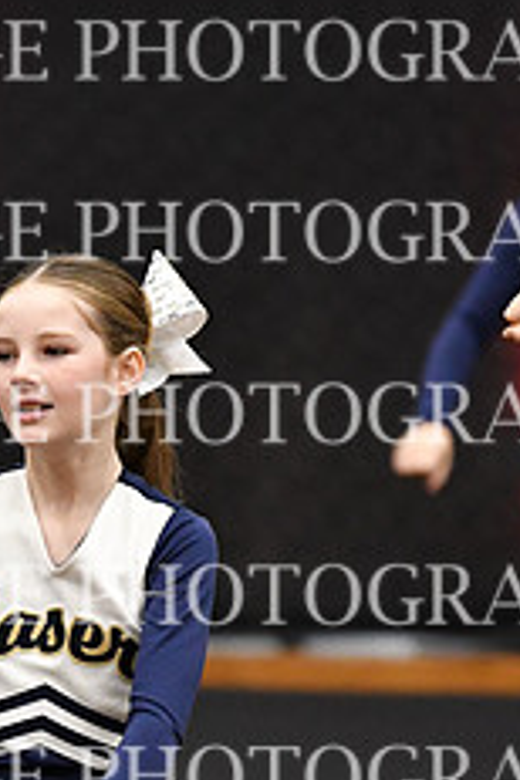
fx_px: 13454
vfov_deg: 3.3
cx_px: 52
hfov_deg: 2.2
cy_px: 685
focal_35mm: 621
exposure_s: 1/800
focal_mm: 165
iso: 4000
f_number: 2.8
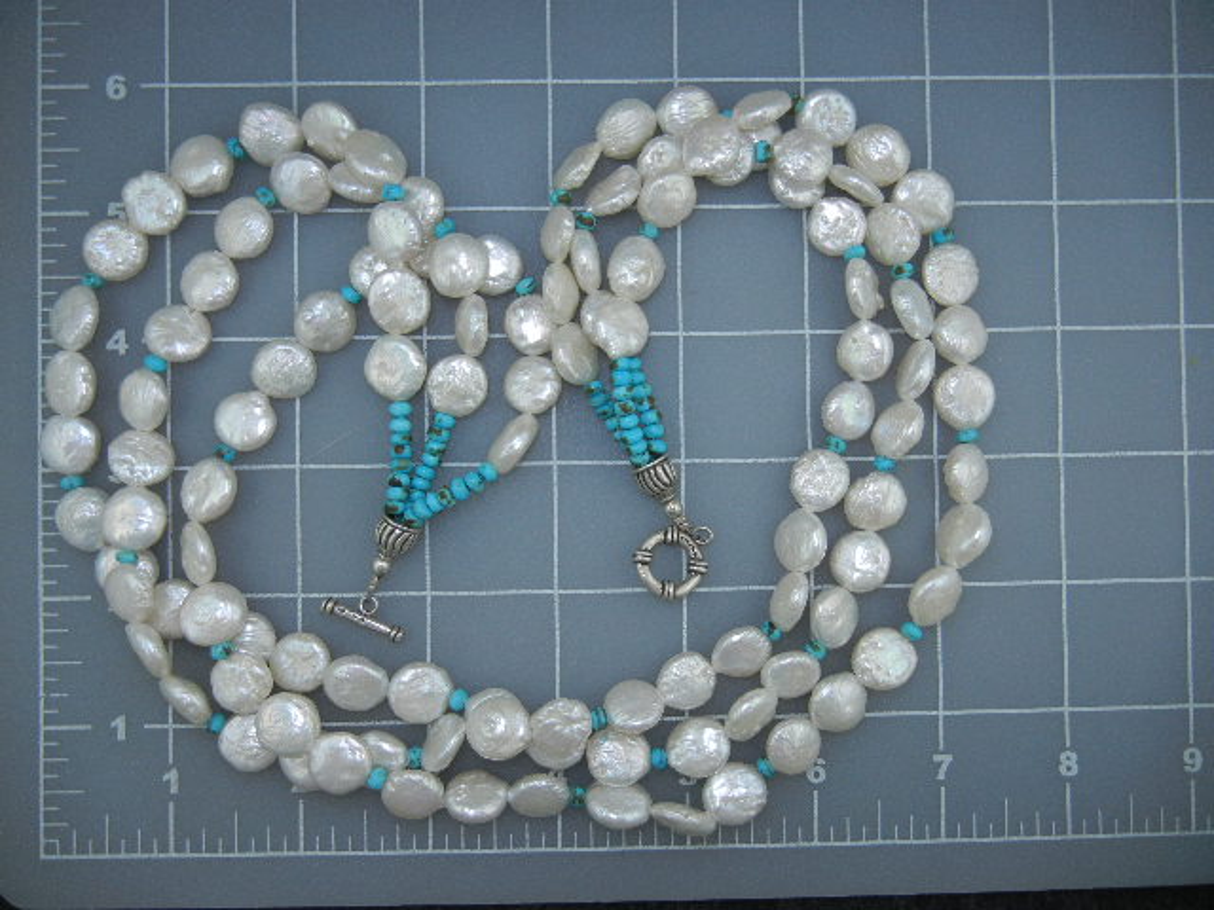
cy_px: 455
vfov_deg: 46.8
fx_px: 1052
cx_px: 607
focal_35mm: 30
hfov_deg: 60.0
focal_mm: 5.4
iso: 200
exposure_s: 1/30.5
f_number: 3.5
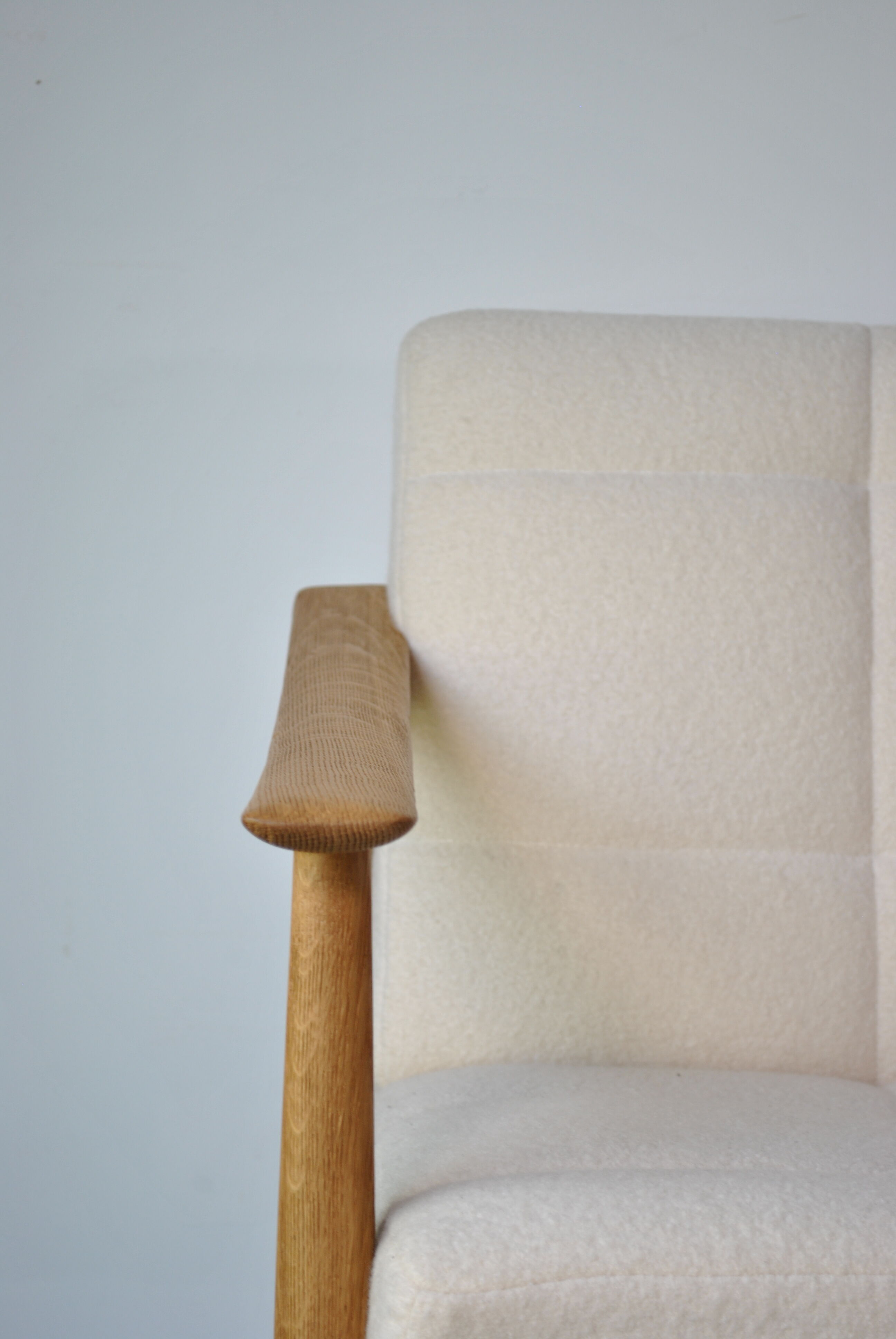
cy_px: 670
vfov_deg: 28.0
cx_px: 448
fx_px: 2680
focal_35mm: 72
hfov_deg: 19.0
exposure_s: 1/80
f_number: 5.6
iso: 200
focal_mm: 48
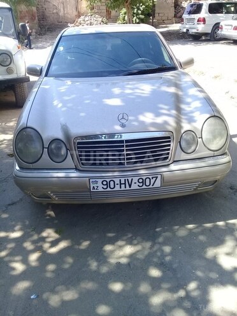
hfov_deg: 45.4
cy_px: 158
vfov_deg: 58.4
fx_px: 283
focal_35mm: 31
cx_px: 118
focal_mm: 3.3
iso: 50
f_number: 2.2
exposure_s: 1/262
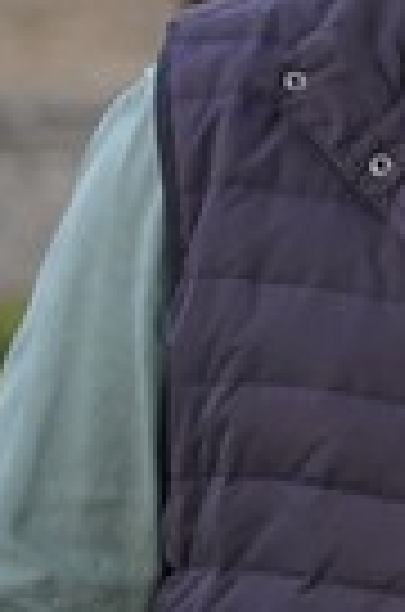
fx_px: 7106
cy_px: 351
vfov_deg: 4.9
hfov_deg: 3.2
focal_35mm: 419
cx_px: 898
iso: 800
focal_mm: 71
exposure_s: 1/160
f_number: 4
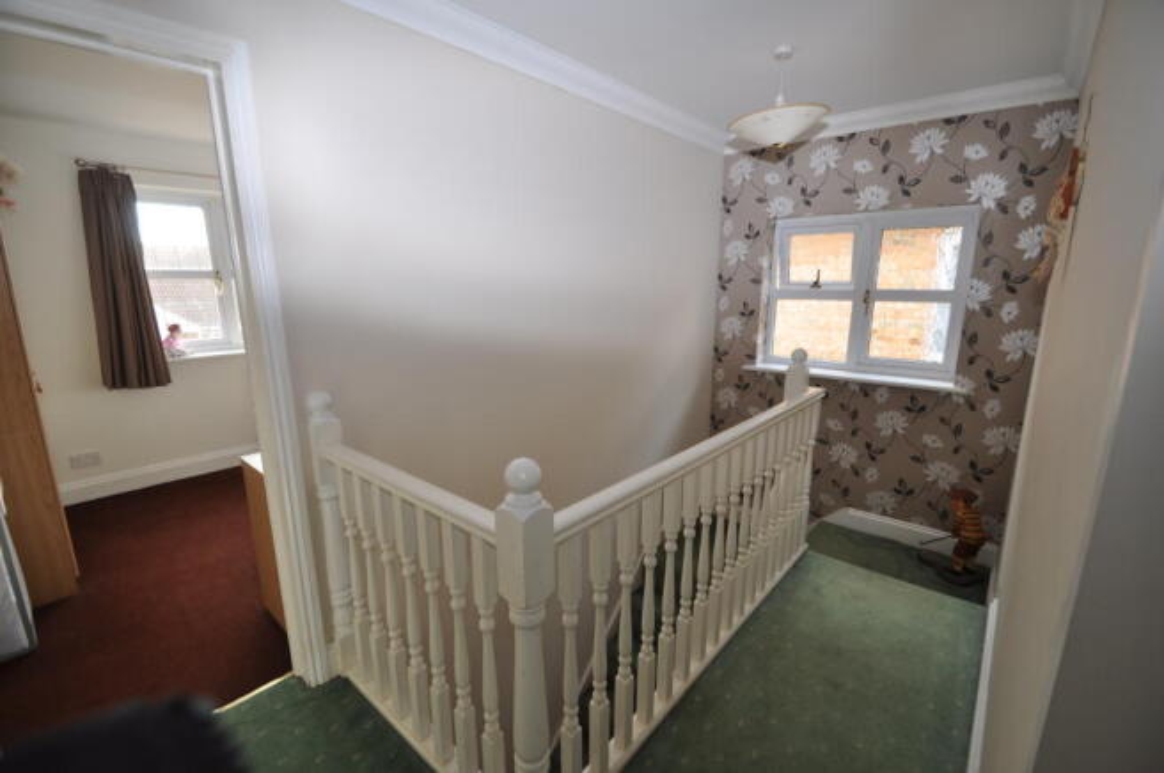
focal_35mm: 15
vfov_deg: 77.2
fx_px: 485
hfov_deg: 100.4
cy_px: 386
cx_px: 582
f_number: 4
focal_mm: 10
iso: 200
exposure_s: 1/60
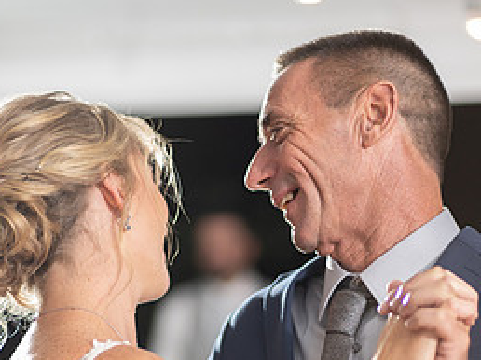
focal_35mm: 184
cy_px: 325
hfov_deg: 10.8
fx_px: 2554
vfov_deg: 8.0
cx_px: 261
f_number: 1.8
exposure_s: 1/200
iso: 800
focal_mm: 85
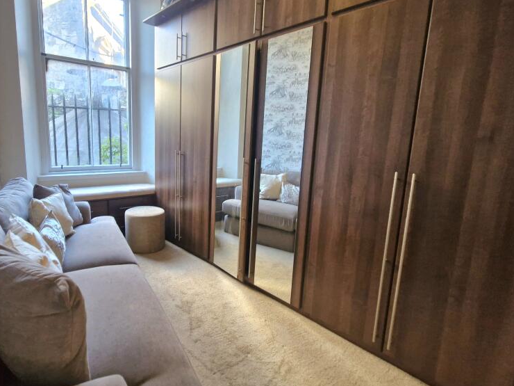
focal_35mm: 18
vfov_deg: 71.6
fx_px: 267
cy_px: 189
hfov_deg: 86.6
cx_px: 204
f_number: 2.2
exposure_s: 1/50
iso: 250
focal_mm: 1.74
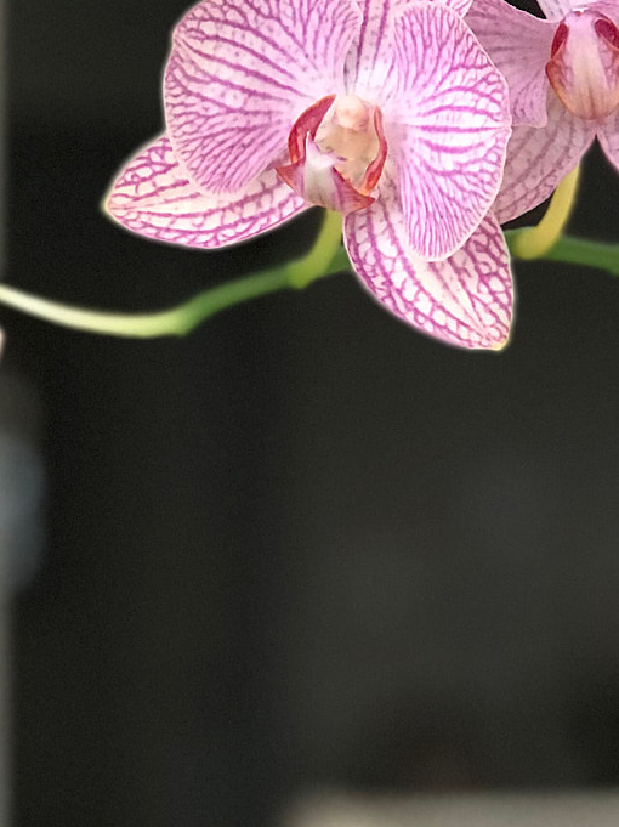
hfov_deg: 11.1
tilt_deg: +7.8
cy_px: 157
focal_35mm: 134
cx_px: 297
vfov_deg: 14.6
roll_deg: -0.3
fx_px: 3198
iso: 200
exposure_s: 1/60
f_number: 2.8
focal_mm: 6.6
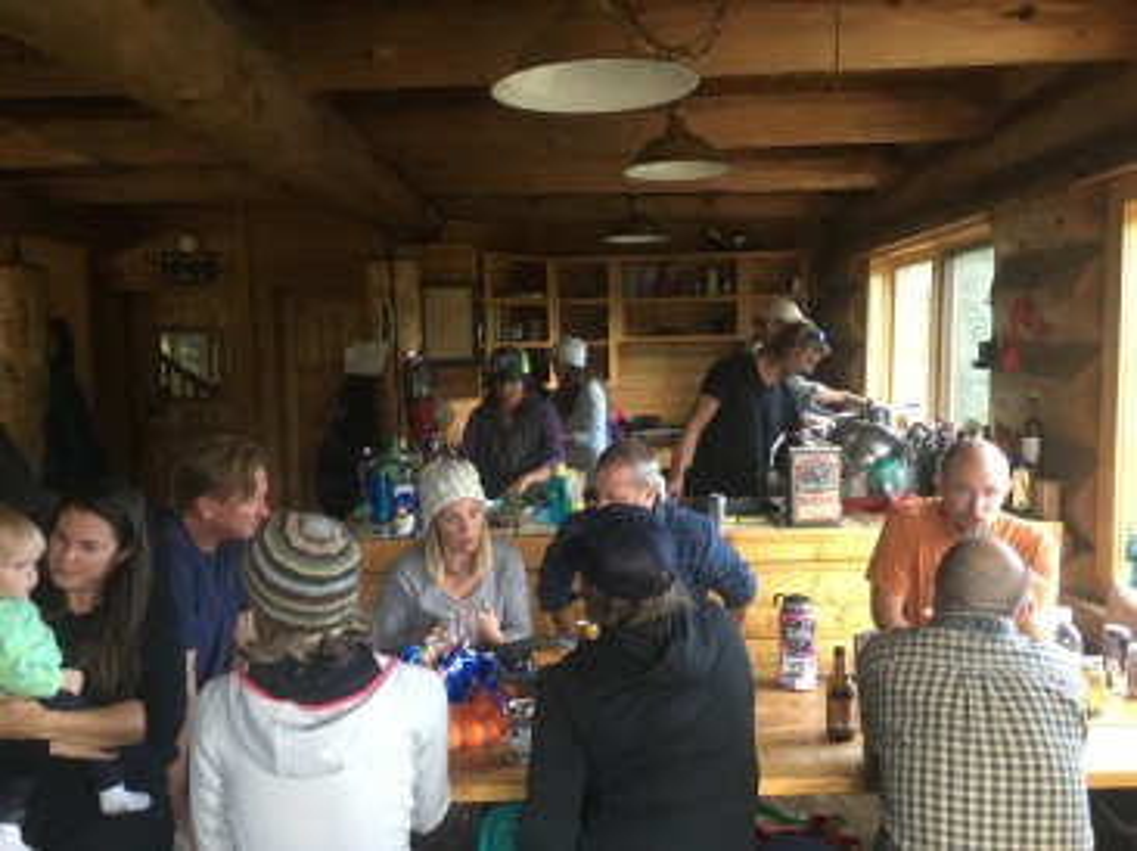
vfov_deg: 48.2
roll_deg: +2.3
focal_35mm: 29
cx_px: 568
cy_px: 426
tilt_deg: -4.9
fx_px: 952
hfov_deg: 61.7
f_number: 2.2
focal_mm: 4.15
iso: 200
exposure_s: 1/20
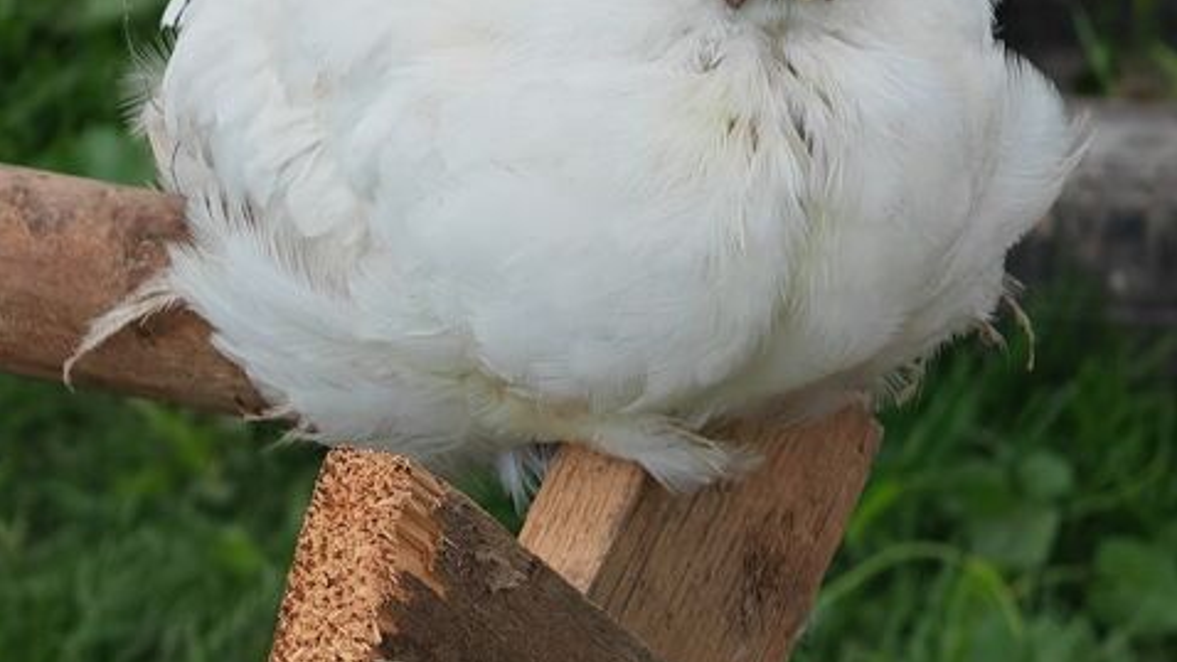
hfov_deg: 9.3
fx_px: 7241
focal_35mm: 232
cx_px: 588
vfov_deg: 5.2
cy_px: 256
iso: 50
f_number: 3
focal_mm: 14.92
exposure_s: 1/100
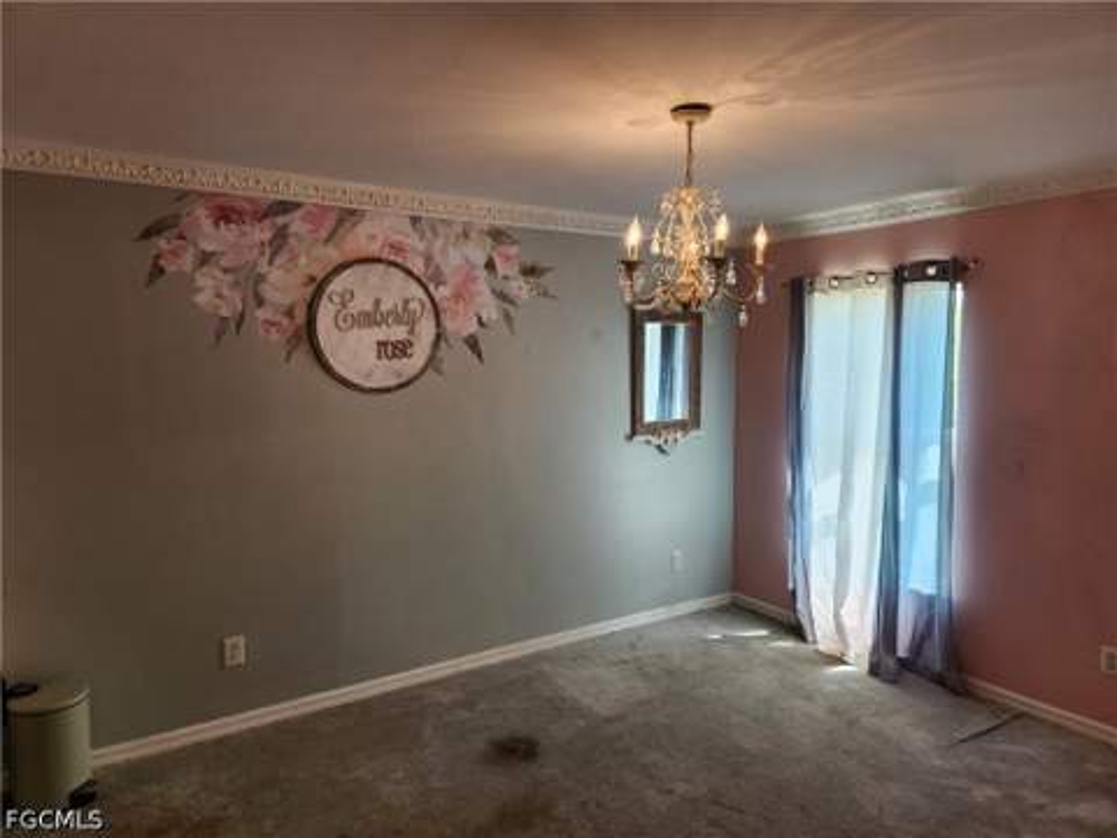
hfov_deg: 73.9
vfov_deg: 58.9
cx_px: 558
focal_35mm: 23
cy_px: 419
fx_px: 742
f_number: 1.8
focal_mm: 5.4
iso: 40
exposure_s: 1/120
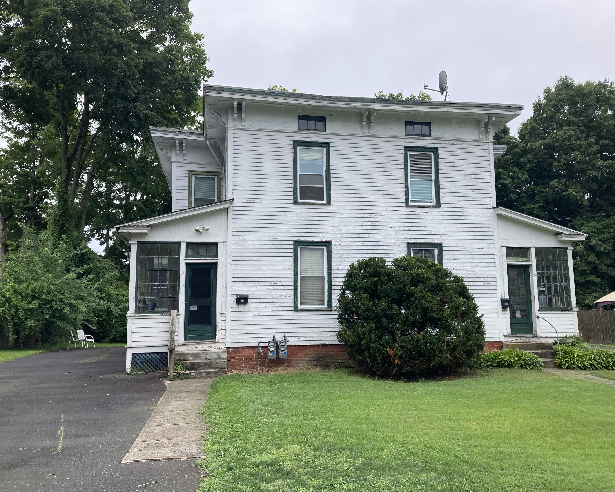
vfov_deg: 48.5
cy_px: 241
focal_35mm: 30
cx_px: 329
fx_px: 546
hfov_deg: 58.7
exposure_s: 1/631
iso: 20
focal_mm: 3.99
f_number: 1.8
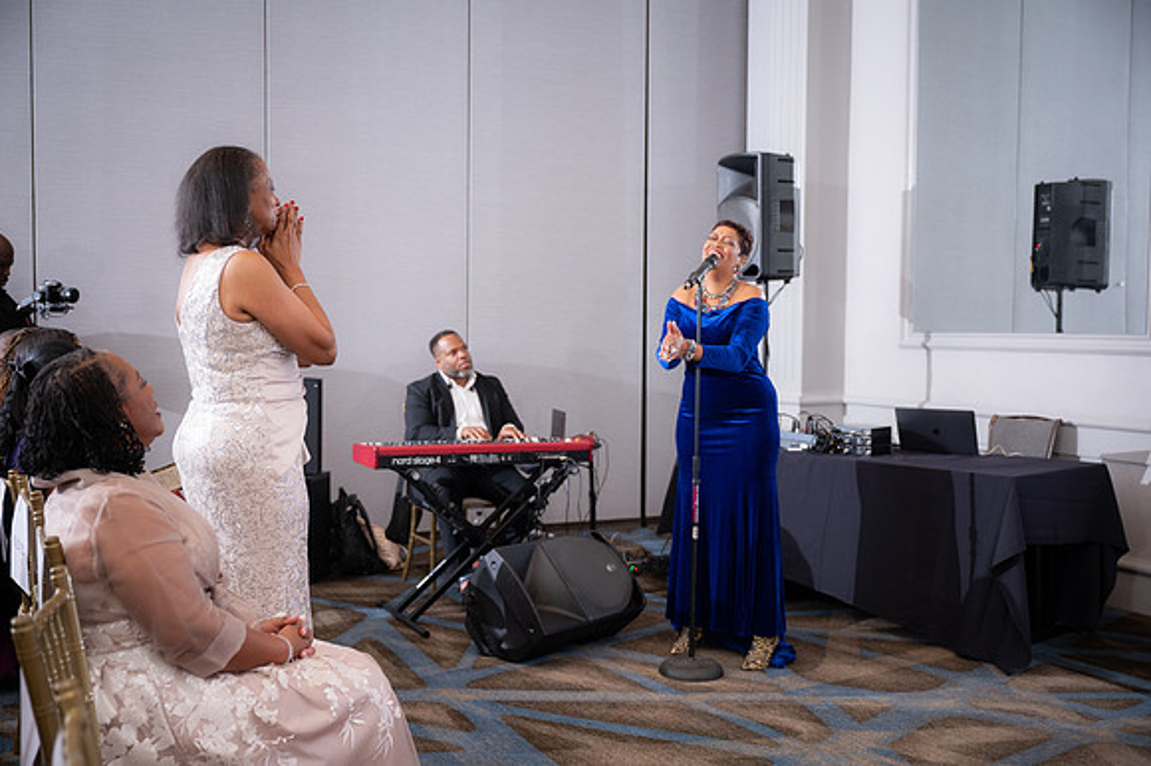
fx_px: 1182
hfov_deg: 51.9
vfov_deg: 35.9
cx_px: 576
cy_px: 383
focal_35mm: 37
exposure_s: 1/200
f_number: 2.8
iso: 800
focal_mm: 37
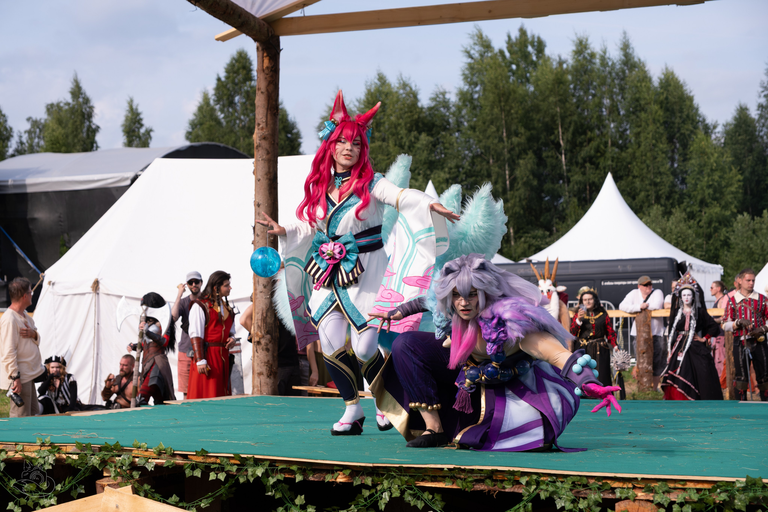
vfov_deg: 20.6
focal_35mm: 66
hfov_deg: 30.5
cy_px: 256
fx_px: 1408
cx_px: 384
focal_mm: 44.1
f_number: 4
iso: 250
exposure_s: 1/1250
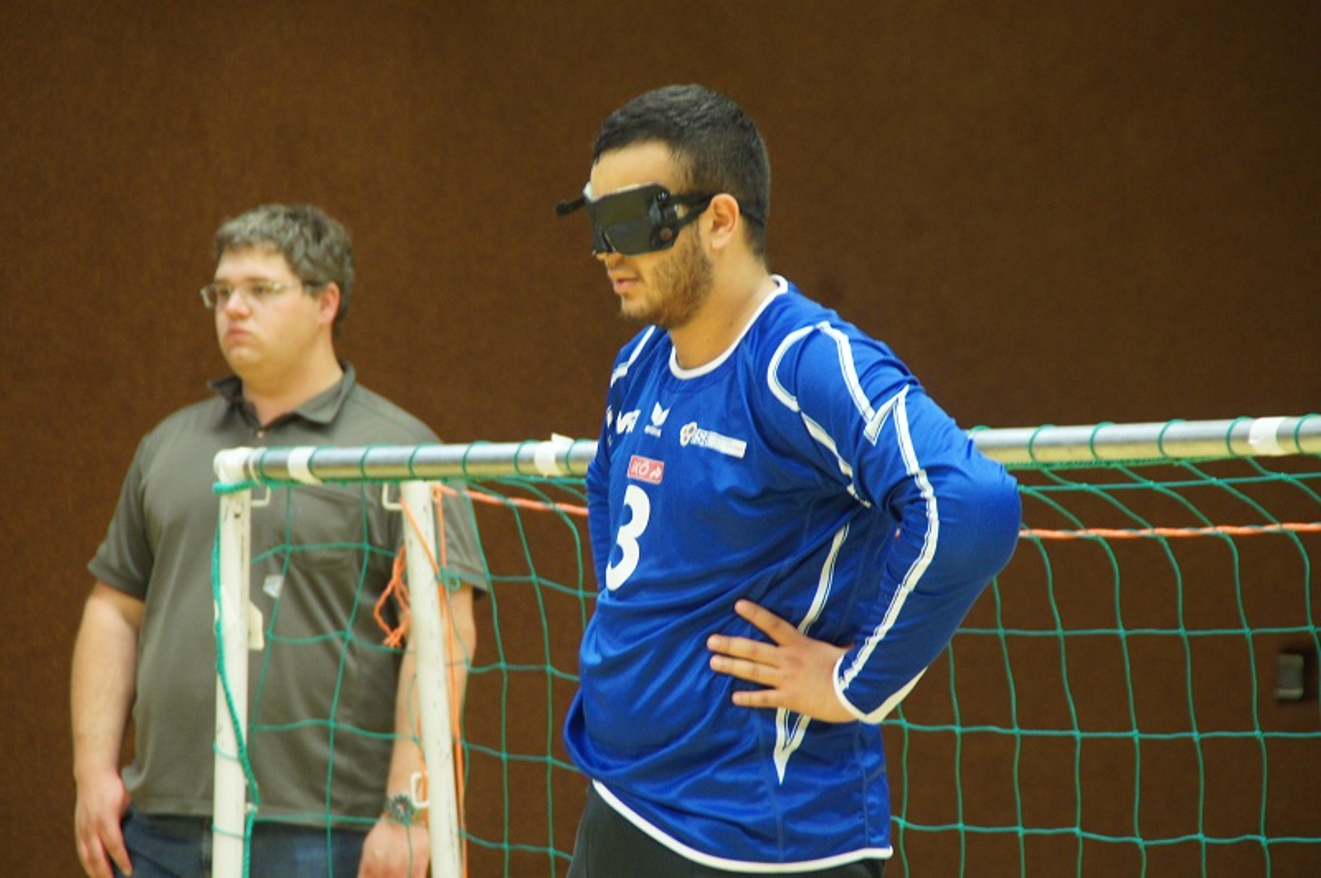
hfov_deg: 6.9
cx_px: 660
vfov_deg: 4.6
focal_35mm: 300
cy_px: 439
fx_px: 10999
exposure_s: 1/13
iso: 1600
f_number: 6.3
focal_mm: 200
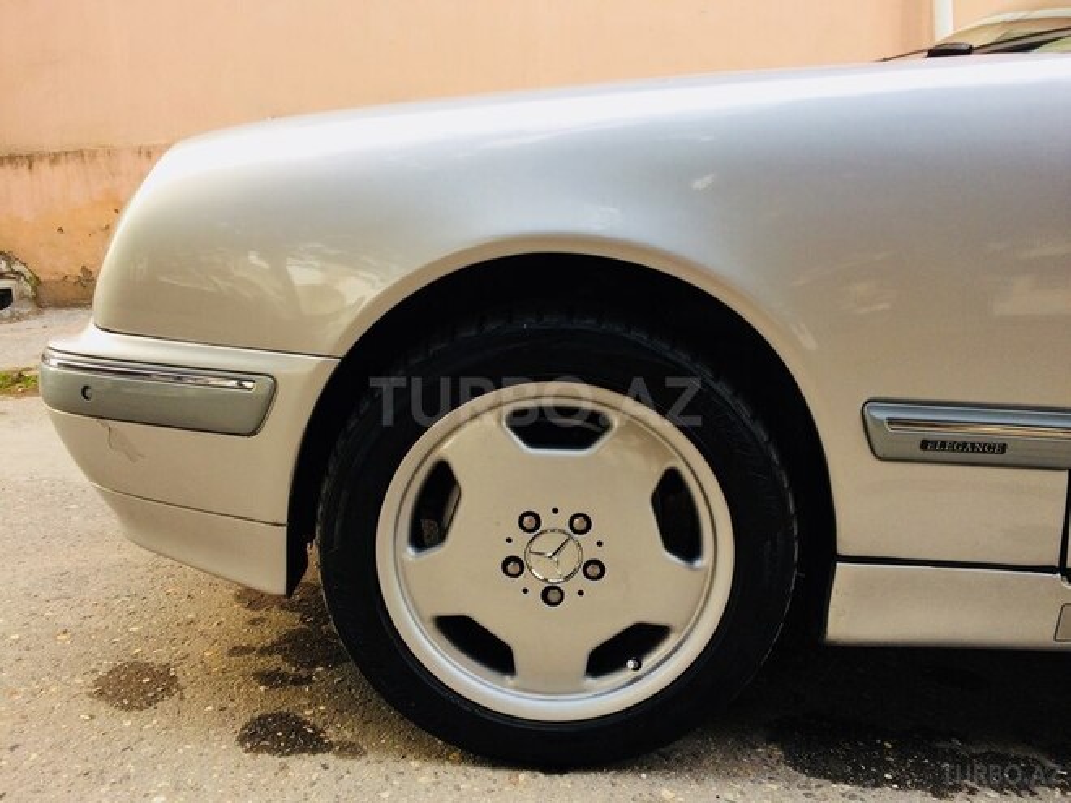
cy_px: 402
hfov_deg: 61.7
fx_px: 897
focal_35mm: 29
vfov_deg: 48.2
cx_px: 536
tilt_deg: -9.3
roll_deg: +3.0
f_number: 2.2
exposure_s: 1/50
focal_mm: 4.15
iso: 32
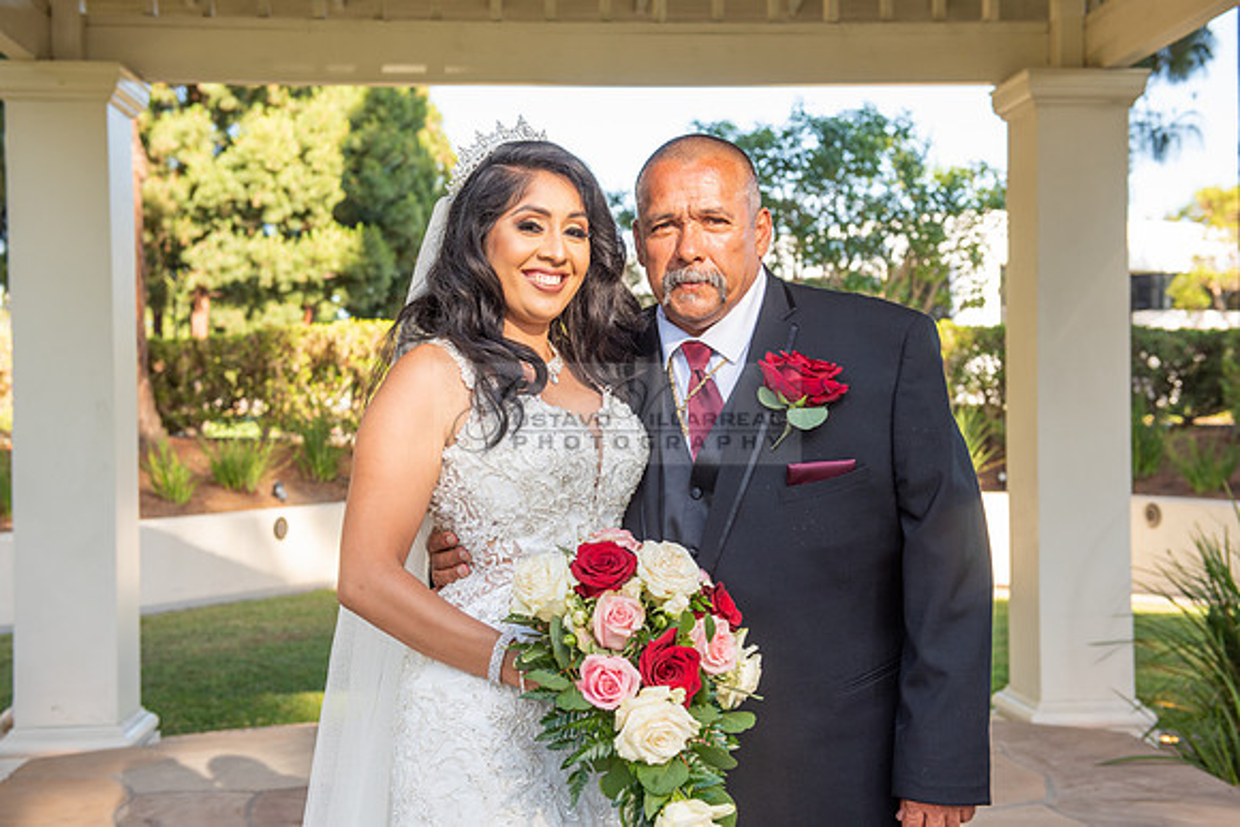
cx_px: 620
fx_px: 1654
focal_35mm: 48
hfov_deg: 41.1
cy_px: 414
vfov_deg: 28.1
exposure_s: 1/160
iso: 200
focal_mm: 48
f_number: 5.6
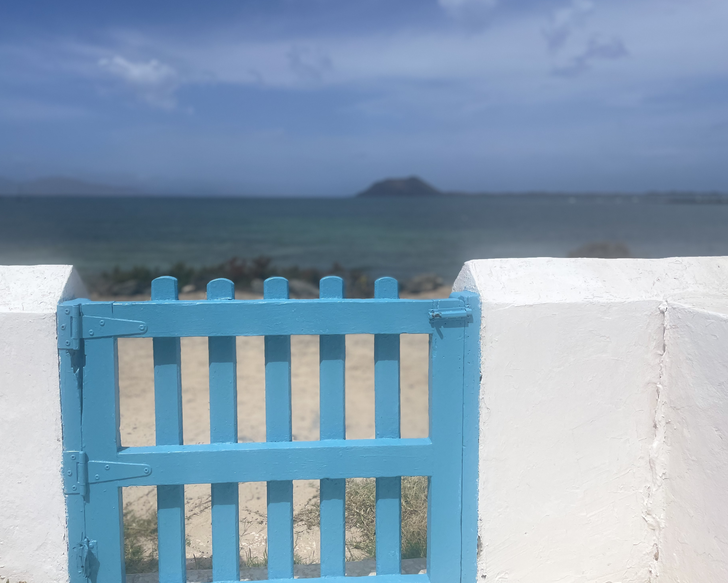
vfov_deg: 51.5
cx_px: 335
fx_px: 603
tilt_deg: -9.4
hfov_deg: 62.1
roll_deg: +0.2
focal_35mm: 28
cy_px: 290
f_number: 1.6
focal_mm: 4.2
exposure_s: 1/14925
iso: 50
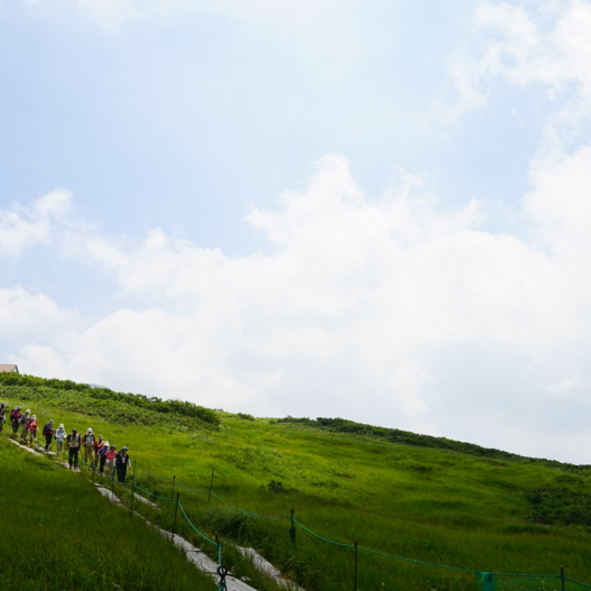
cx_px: 218
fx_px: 773
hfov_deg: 41.5
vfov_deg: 41.9
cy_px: 296
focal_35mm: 40
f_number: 11
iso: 100
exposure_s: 1/200
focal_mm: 21
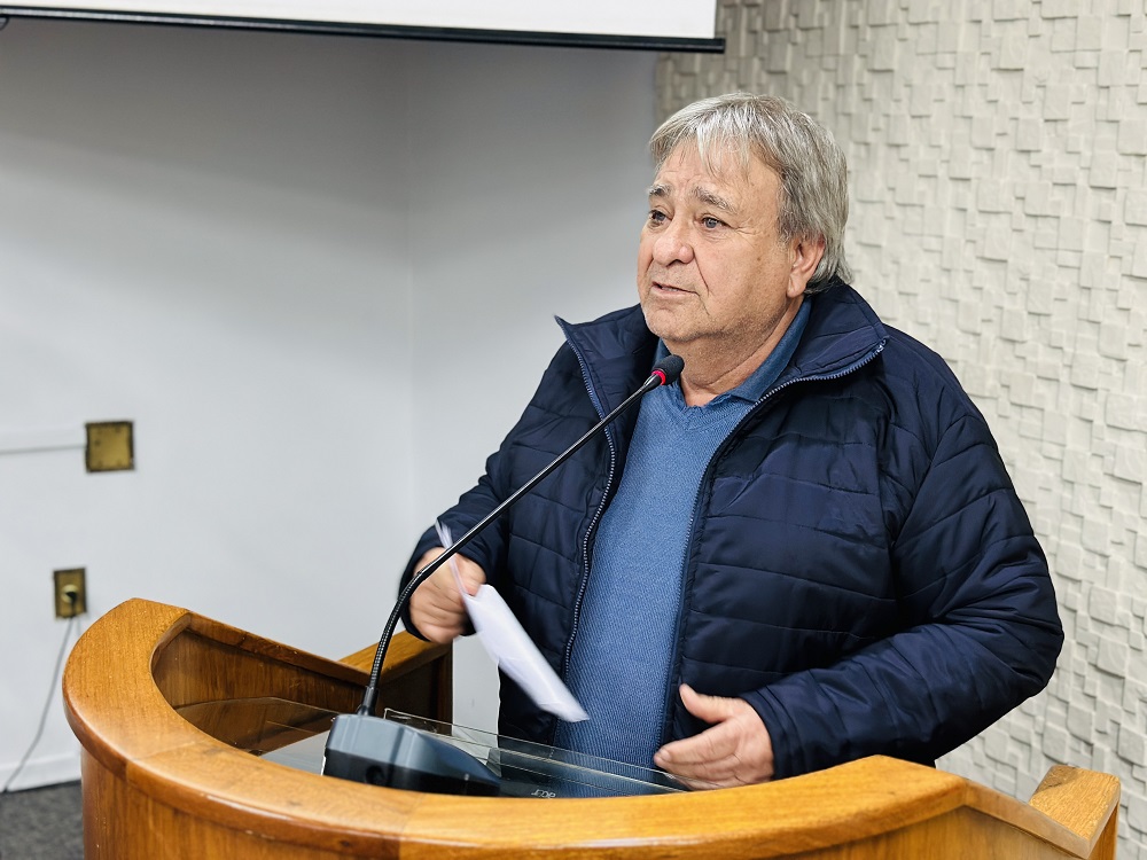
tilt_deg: -11.0
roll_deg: -1.7
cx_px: 574
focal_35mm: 48
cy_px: 430
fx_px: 1590
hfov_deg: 39.7
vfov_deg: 30.3
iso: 400
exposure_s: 1/60
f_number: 1.78
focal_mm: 6.86
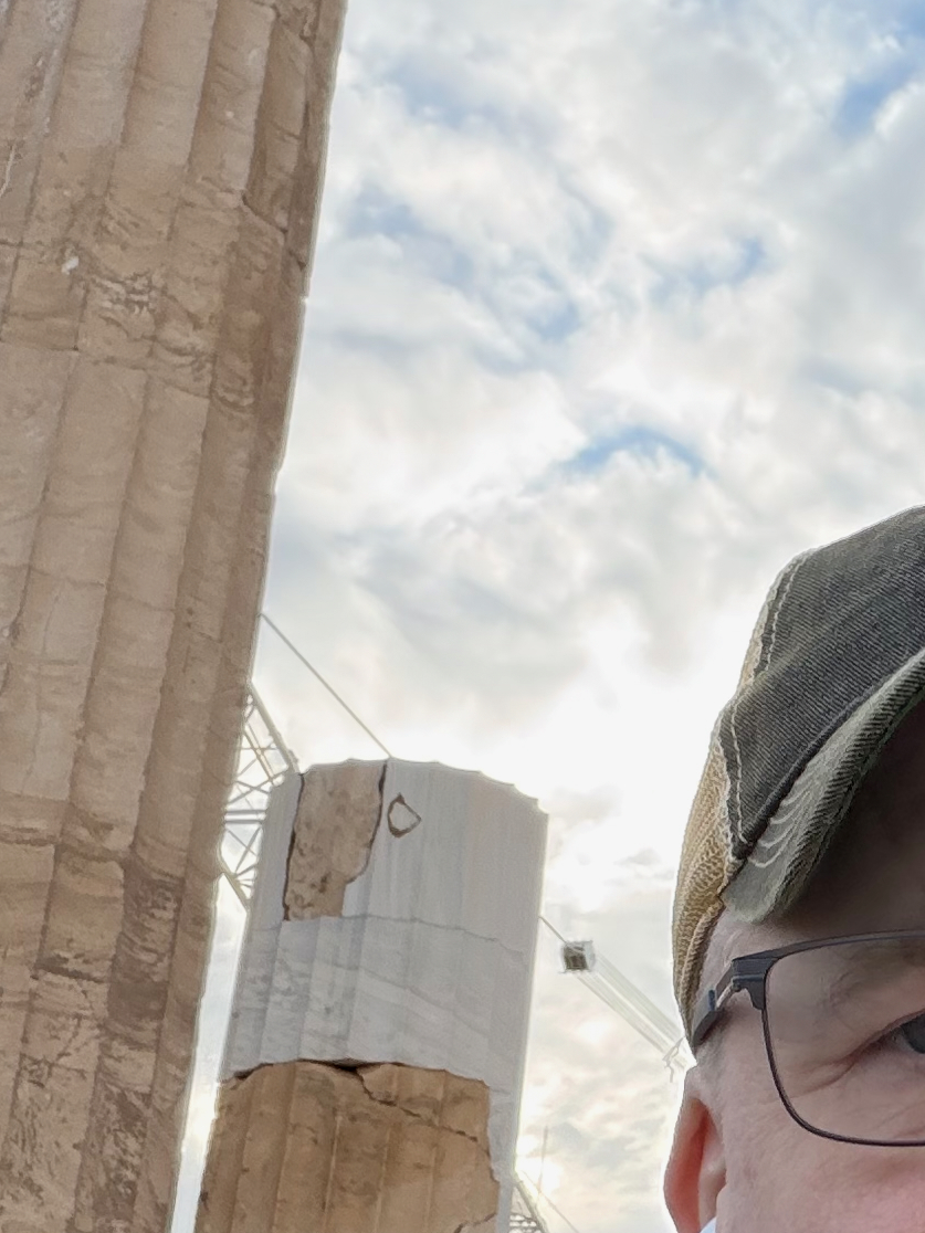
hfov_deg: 16.7
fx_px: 2957
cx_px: 1224
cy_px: 534
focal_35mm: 83
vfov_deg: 23.5
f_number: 1.9
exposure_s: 1/187
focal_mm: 2.71
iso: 25
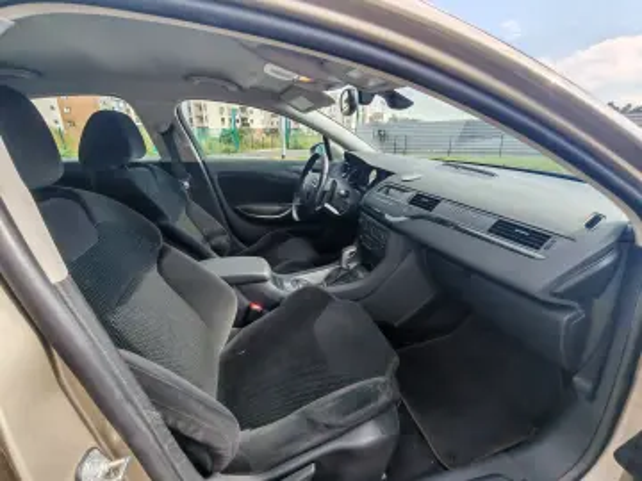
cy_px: 240
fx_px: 297
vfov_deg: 78.1
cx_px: 321
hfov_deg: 94.5
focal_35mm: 16
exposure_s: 1/540
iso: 50
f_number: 2.2
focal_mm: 1.96
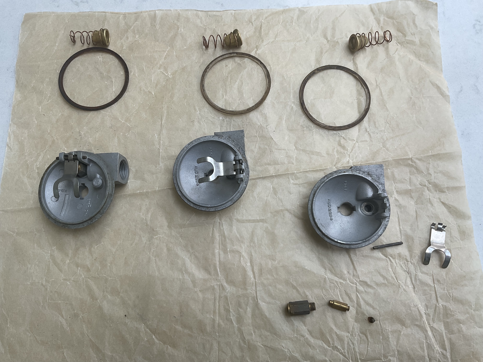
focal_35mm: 29
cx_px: 242
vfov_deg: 48.2
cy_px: 181
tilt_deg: -74.8
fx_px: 405
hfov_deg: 61.7
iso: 25
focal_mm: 3
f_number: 1.8
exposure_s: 1/122
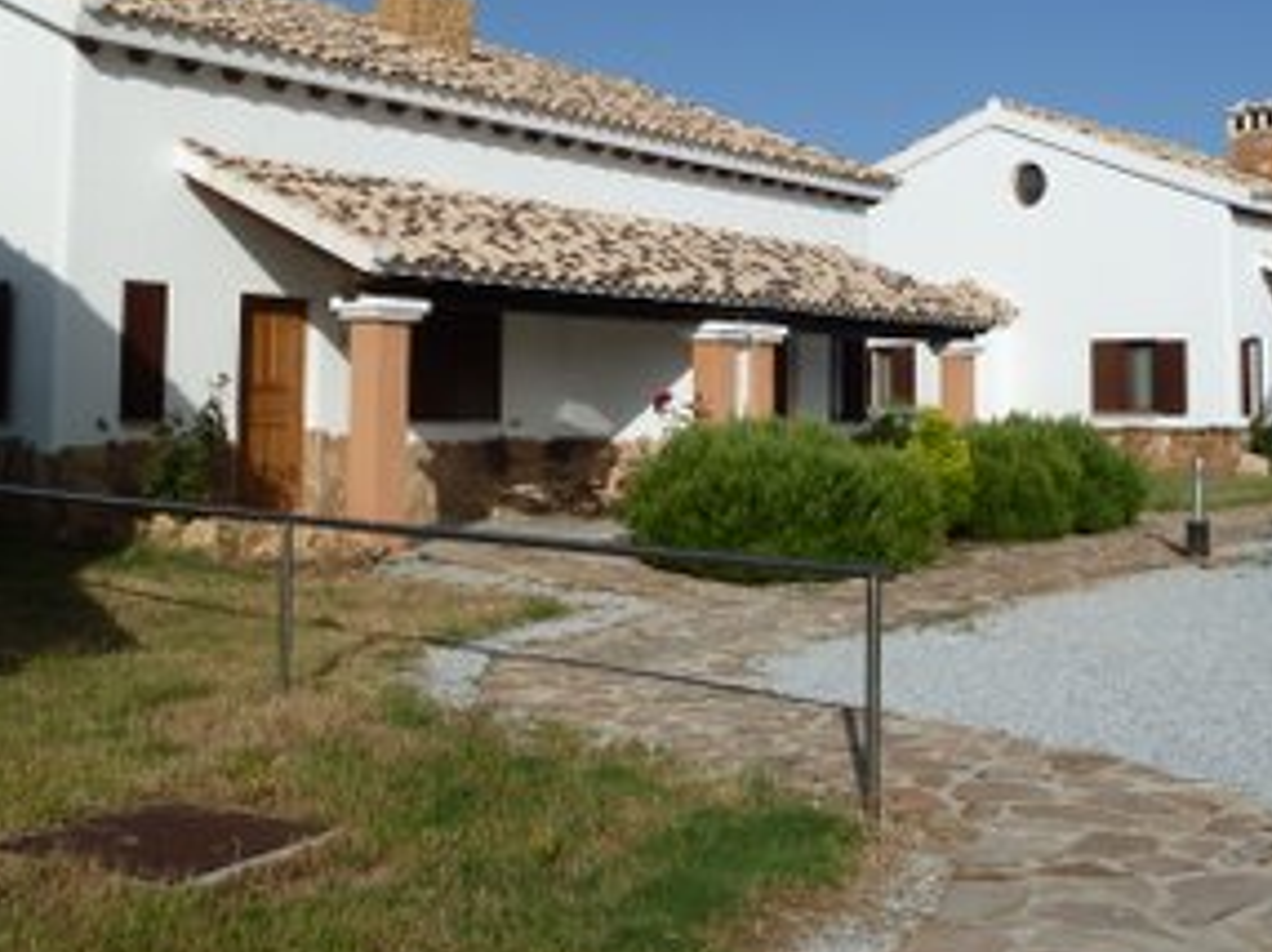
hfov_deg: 44.8
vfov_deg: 34.0
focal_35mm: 42
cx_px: 672
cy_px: 316
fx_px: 1542
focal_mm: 4.1
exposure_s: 1/500
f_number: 5.6
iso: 80
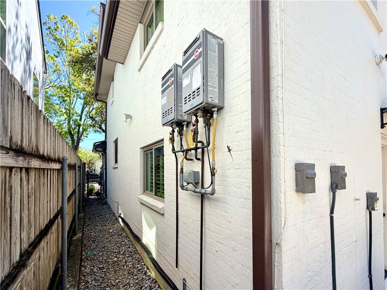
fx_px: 156
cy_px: 145
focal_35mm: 14
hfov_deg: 102.1
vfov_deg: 85.7
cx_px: 194
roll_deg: -0.1
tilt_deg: +7.3
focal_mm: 2.22
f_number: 2.2
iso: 50
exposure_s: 1/383
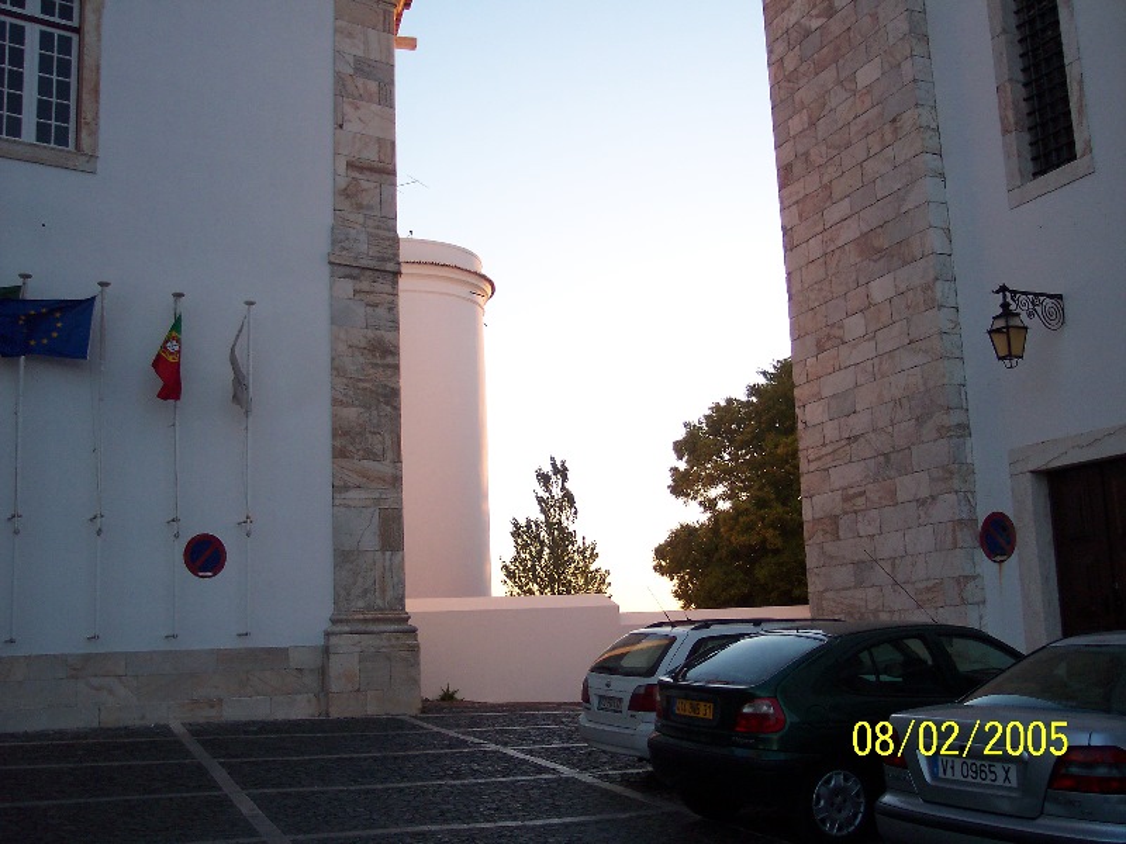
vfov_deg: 37.7
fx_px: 1236
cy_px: 422
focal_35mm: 38
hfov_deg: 49.0
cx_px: 563
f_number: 2.8
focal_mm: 8
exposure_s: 1/250
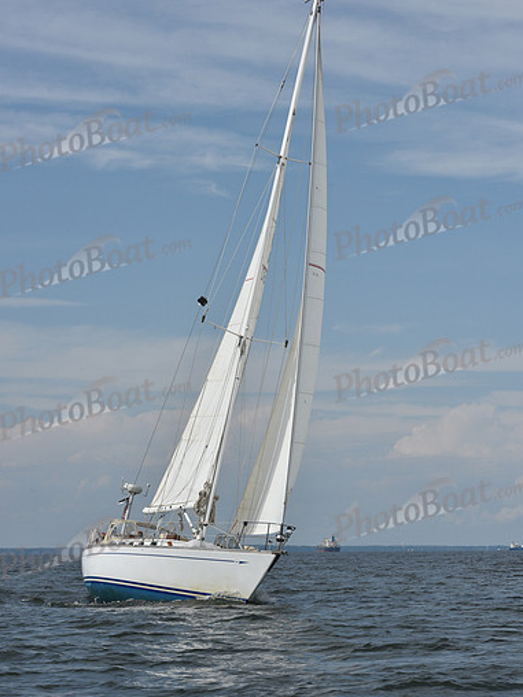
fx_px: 1813
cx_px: 263
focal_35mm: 90
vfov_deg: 21.8
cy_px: 316
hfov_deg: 16.4
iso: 320
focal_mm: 82
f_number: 11
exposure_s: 1/1250
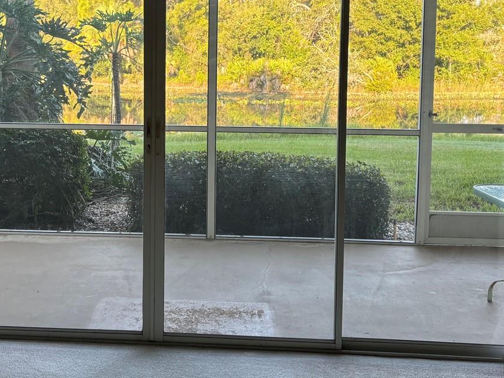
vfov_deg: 28.8
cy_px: 113
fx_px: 728
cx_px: 182
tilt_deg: -4.2
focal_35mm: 50
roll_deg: -0.2
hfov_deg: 37.9
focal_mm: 5.96
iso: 32
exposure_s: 1/121
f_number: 1.6
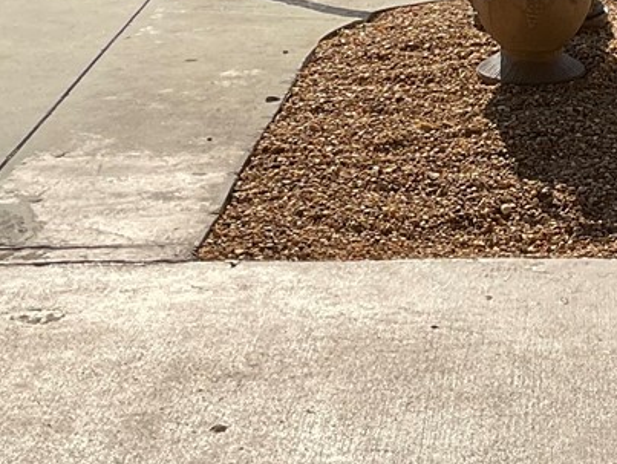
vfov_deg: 12.2
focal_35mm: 115
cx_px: 709
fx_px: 2052
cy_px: -256
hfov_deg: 16.5
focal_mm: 3
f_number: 1.8
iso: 16
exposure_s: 1/1984
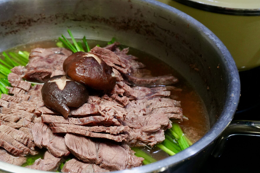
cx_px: 78
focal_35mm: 63
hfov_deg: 31.7
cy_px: 81
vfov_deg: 21.7
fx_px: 453
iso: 1600
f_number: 6.3
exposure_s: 1/50
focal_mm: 29
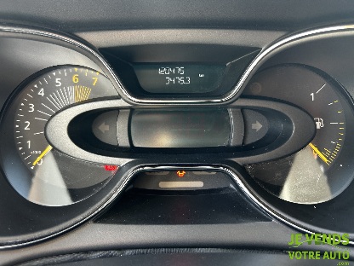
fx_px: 266
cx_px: 177
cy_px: 133
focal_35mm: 26
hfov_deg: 67.3
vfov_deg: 53.1
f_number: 1.5
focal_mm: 5.7
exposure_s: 1/84
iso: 125
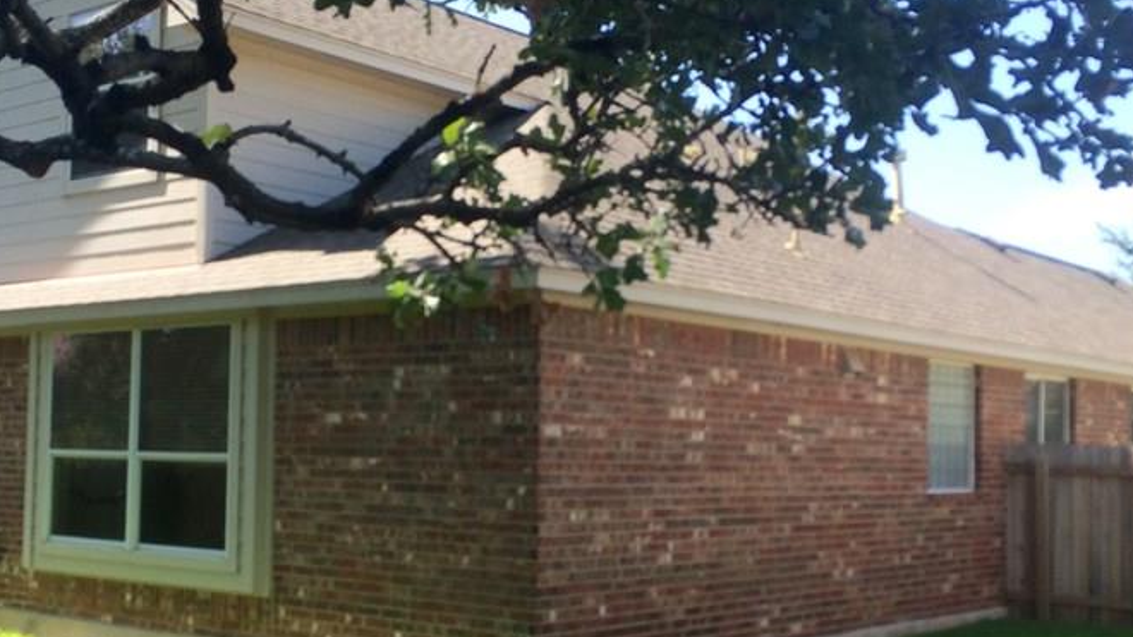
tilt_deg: +3.6
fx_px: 1472
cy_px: 373
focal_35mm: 49
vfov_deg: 24.4
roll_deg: -0.3
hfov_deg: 41.8
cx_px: 431
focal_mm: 4.15
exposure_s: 1/586
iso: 32
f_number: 2.2
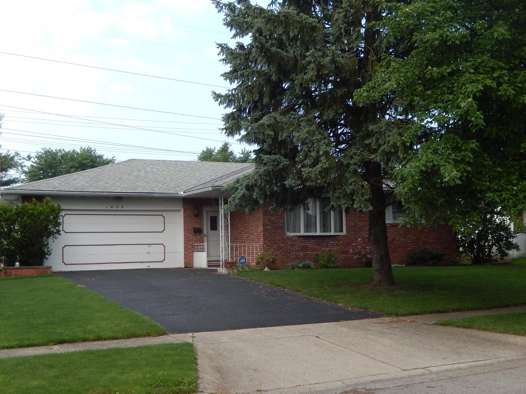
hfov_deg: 42.1
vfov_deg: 32.2
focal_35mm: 45
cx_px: 263
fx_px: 684
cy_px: 197
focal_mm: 8.1
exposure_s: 1/250
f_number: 4.3
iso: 125
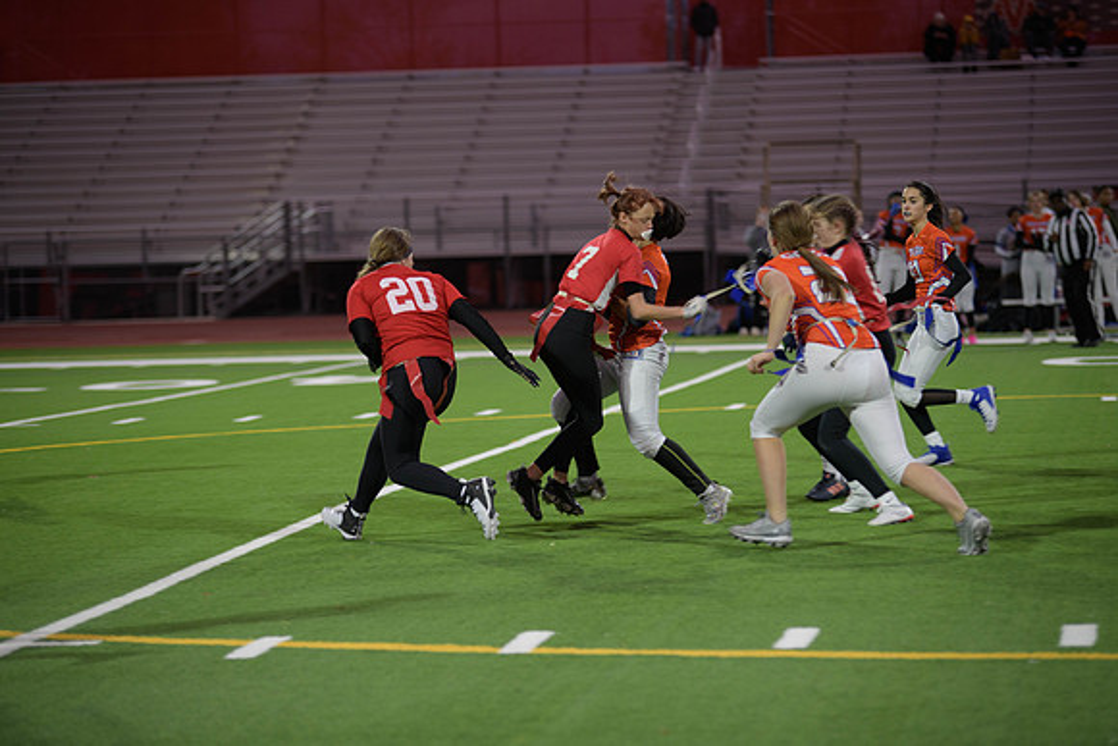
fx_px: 4193
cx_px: 559
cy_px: 373
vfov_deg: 10.2
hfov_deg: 15.2
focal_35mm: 135
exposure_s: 1/200
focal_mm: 135
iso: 560
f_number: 2.8
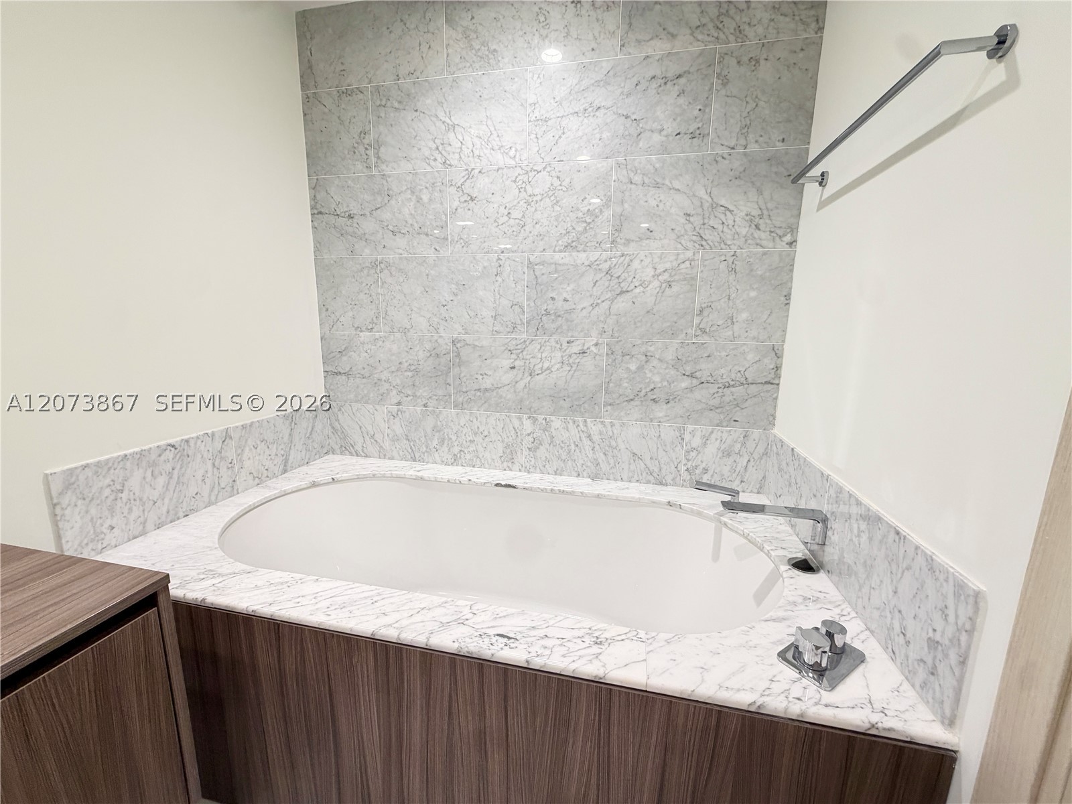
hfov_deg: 102.1
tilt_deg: -10.0
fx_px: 434
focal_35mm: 14
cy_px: 402
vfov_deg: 85.7
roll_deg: -0.9
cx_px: 536
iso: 200
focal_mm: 2.22
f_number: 2.2
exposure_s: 1/60
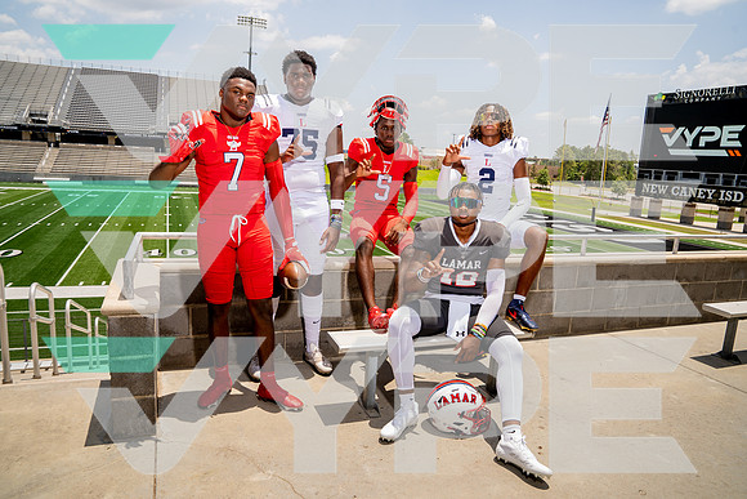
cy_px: 250
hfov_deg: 71.5
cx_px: 374
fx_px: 519
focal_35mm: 25
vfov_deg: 51.3
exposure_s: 1/250
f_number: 7.1
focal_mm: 25
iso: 100
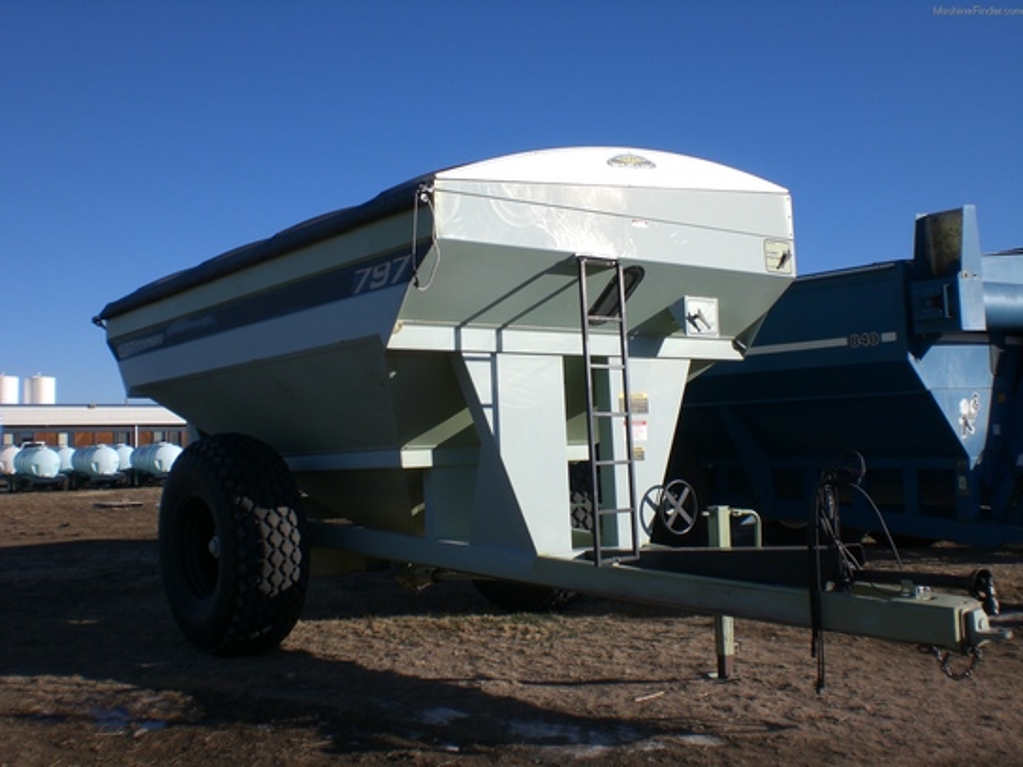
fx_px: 1123
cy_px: 384
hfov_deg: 49.0
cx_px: 512
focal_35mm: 38
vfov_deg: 37.7
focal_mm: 6.3
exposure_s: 1/800
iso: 50
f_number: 4.4
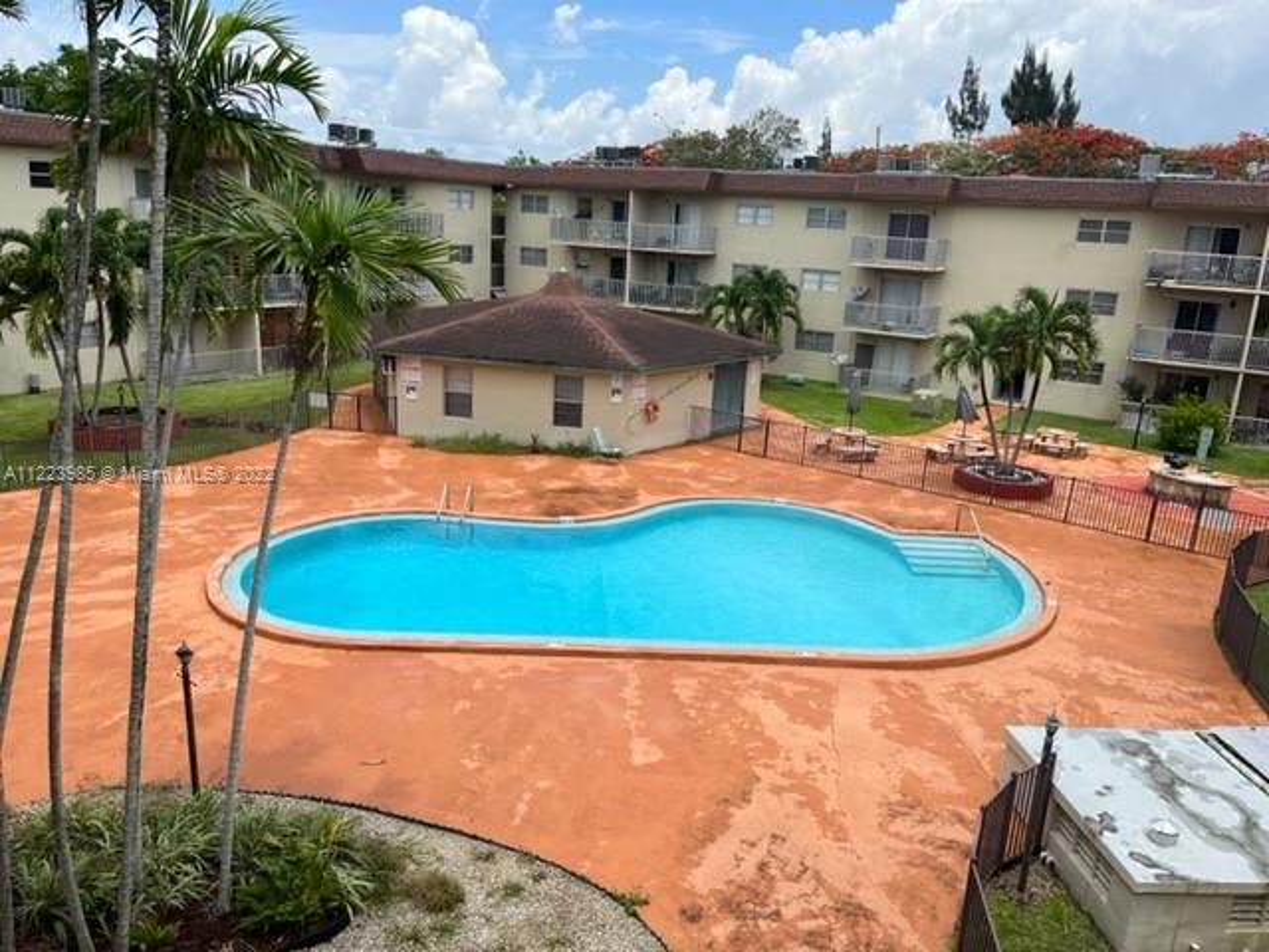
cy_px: 476
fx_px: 953
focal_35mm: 26
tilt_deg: -15.3
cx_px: 634
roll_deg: -2.4
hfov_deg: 67.3
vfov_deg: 53.1
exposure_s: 1/3311
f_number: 1.6
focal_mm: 5.1
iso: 50
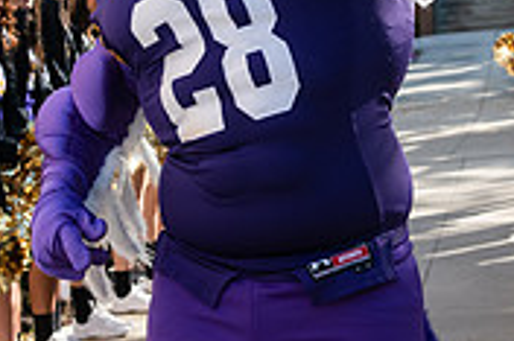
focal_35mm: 132
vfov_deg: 10.3
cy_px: 7
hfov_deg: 15.5
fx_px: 1883
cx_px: 251
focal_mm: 40
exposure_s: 1/640
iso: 400
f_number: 5.6
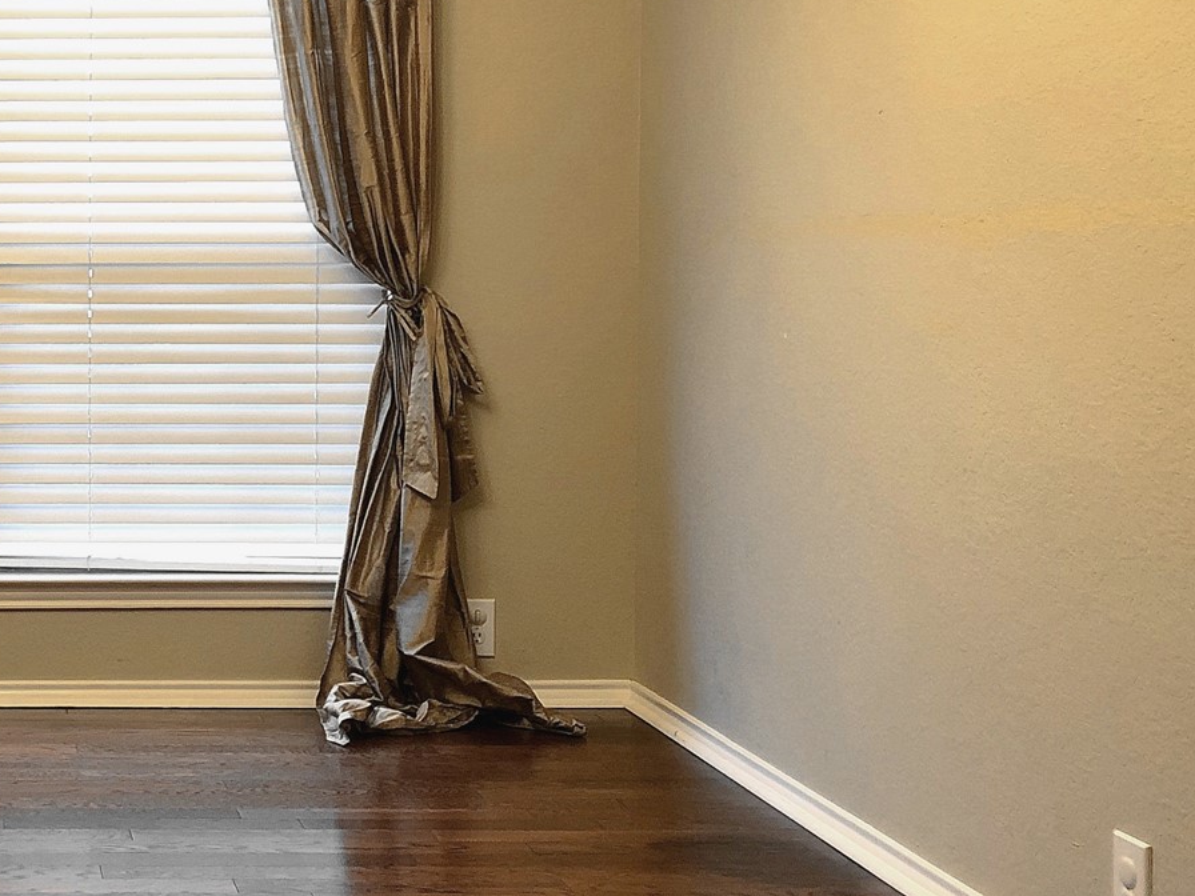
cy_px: 365
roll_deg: -1.1
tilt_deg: -1.4
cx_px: 1
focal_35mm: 64
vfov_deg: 22.9
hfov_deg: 28.4
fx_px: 2209
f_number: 1.8
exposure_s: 1/15
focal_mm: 3.99
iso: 40
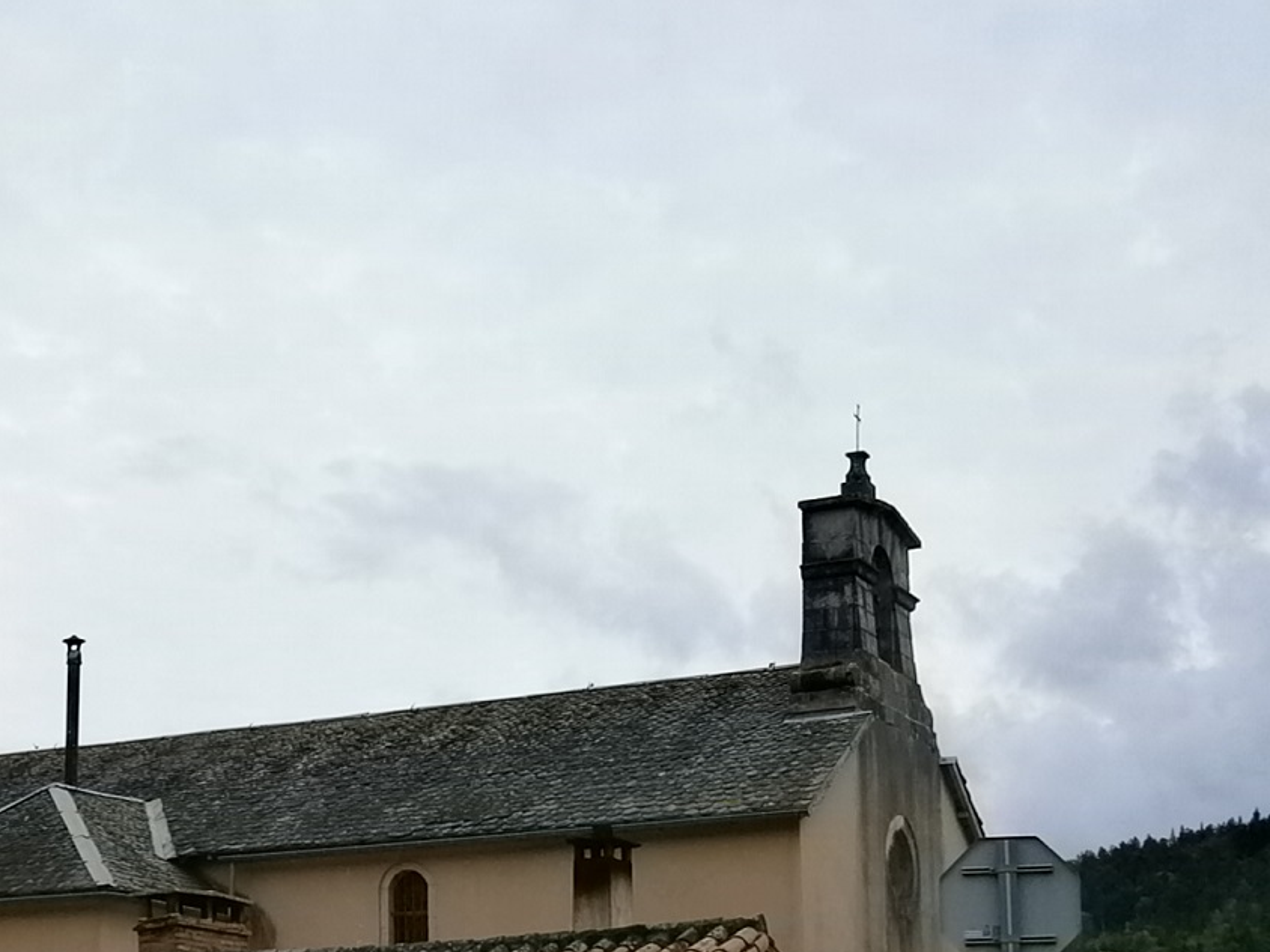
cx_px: 352
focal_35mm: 64
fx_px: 2348
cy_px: 843
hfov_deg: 29.9
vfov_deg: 22.4
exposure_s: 1/250
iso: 80
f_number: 3.1
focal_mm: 6.4
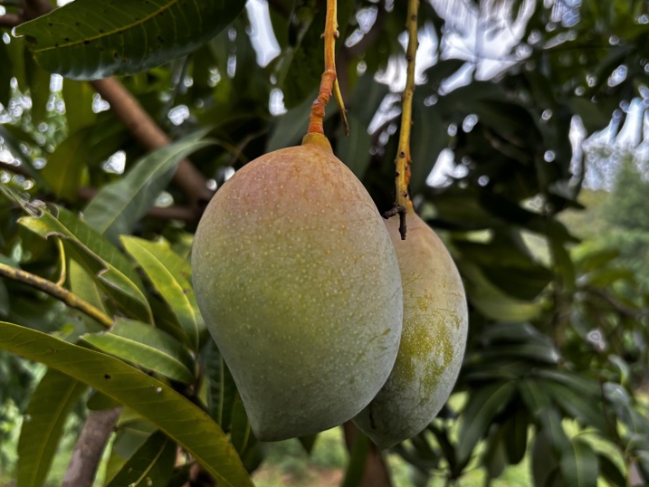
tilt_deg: +7.3
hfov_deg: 61.6
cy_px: 249
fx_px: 544
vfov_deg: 48.2
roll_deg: -4.6
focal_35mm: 29
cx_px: 350
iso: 80
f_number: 1.6
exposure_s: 1/121
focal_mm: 5.96
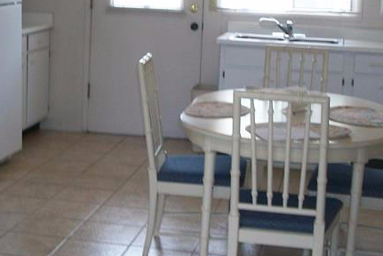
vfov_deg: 17.2
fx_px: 841
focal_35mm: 79
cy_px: 51
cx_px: 140
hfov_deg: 25.6
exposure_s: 1/30
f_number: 2.9
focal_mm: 5.7
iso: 80
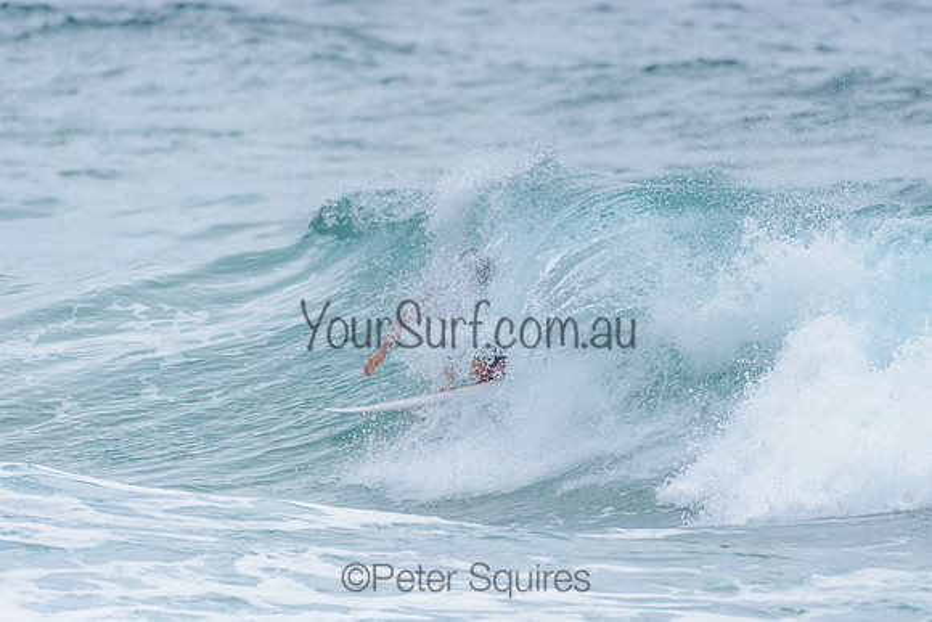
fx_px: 15868
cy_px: 272
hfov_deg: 3.4
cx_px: 544
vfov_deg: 2.2
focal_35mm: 613
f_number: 5.6
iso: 160
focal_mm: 500
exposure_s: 1/2000
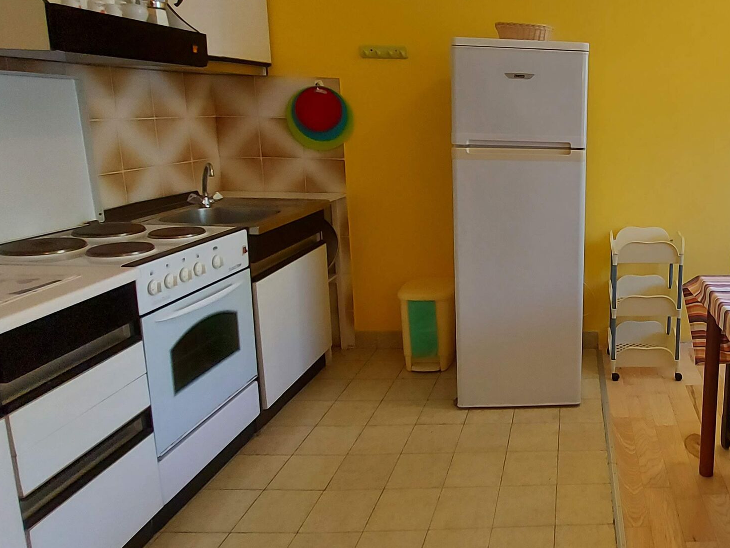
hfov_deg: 61.6
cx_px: 616
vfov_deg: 54.4
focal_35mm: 25
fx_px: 527
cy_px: 215
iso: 200
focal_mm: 1.74
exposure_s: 1/50
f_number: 2.2
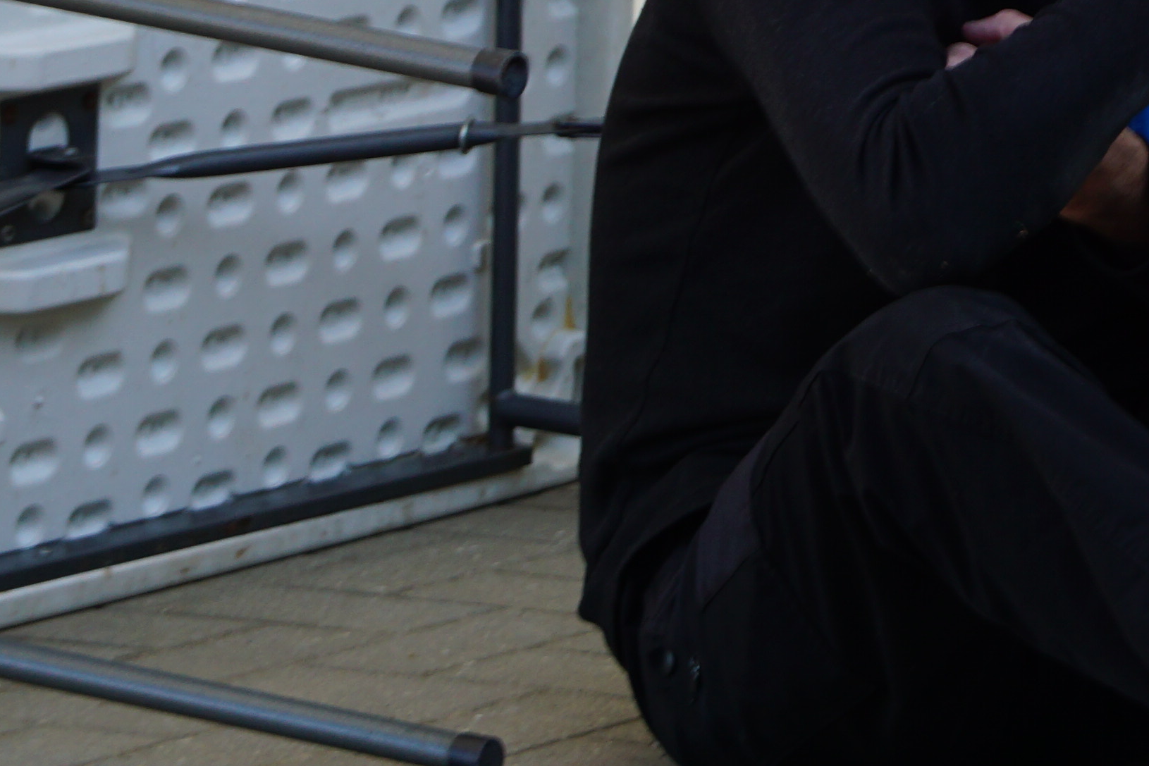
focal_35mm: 276
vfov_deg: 5.0
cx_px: 1886
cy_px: 352
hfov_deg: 7.3
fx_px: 8809
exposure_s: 1/80
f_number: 5.6
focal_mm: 50
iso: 100
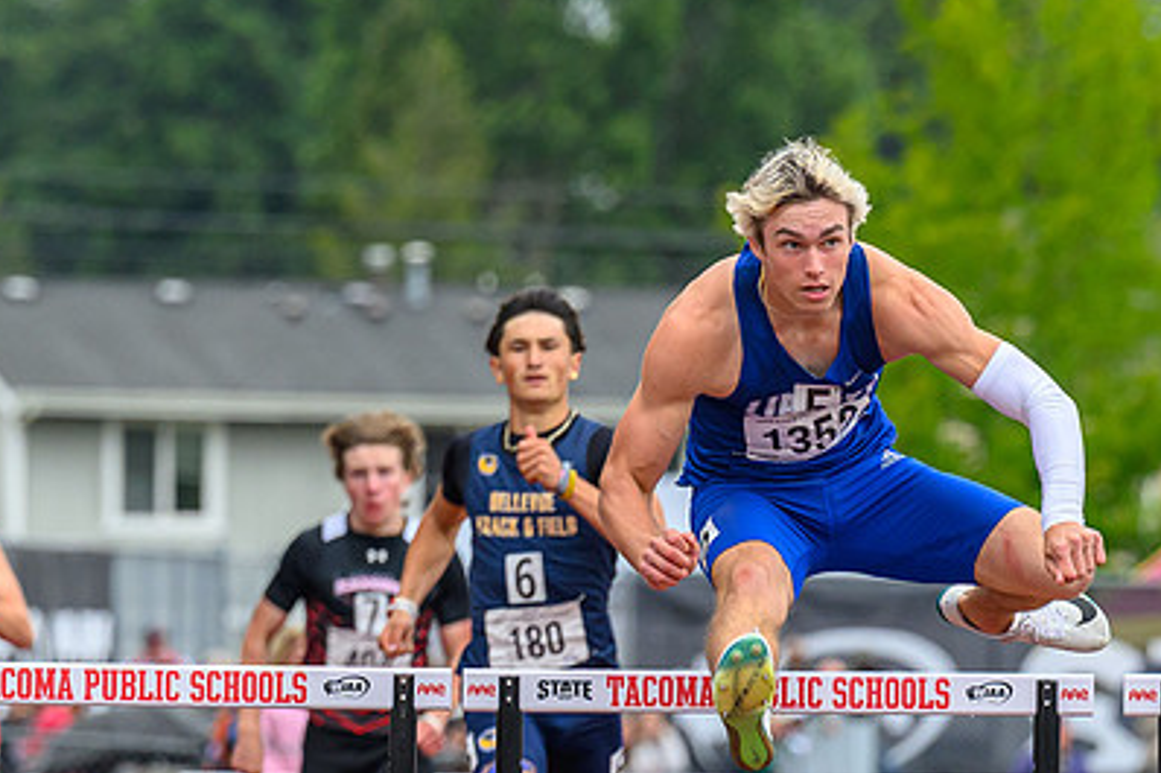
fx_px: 18986
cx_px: 693
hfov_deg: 3.5
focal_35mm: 589
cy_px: 698
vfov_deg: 2.3
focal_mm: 200
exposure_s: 1/1600
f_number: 4.5
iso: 560
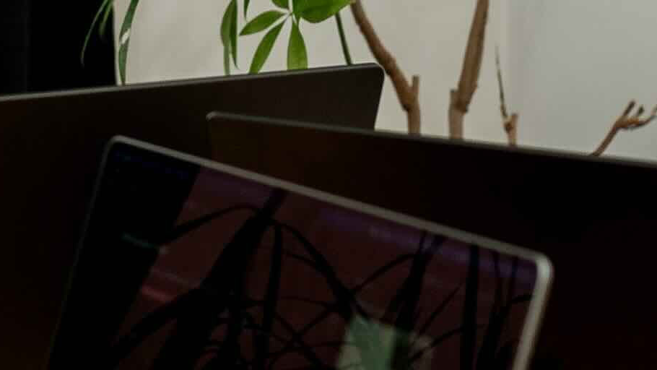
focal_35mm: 171
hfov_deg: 12.5
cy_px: -87
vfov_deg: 7.0
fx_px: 2979
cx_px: 136
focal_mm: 35
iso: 640
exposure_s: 1/125
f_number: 3.2
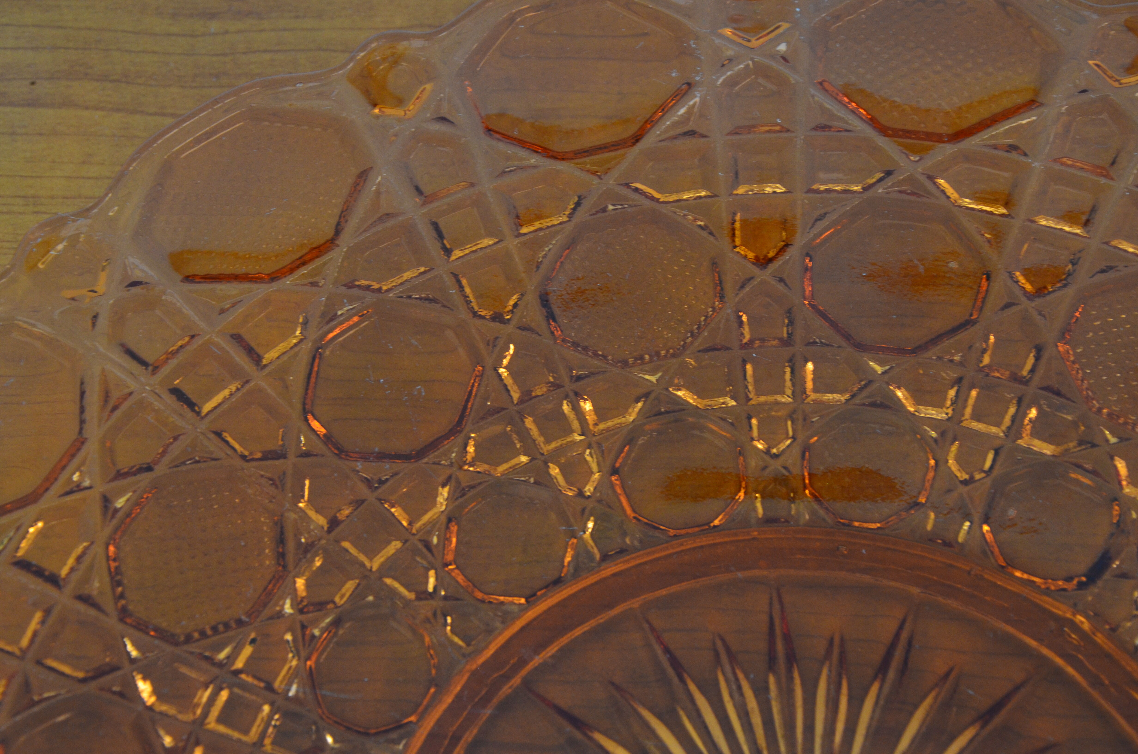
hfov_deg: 20.7
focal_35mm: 99
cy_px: 377
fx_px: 3123
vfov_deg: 13.8
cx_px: 569
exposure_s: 1/30
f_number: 9
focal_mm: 66
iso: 800
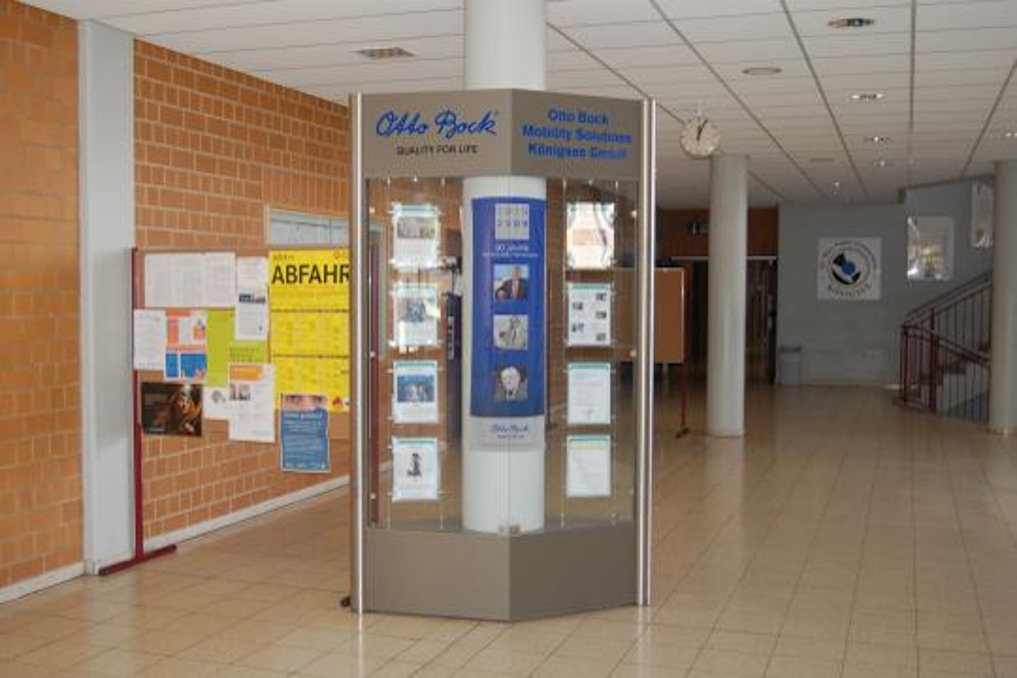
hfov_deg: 49.6
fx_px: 1102
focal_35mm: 39
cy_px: 339
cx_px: 508
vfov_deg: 34.2
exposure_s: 1/60
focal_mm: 26
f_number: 4.2
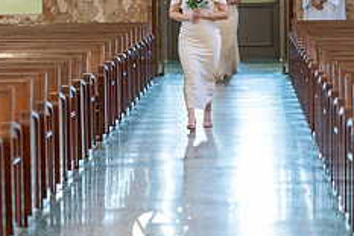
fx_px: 2083
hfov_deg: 9.7
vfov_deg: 6.5
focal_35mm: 212
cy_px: 27
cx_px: 155
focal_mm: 85
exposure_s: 1/125
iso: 2000
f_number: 2
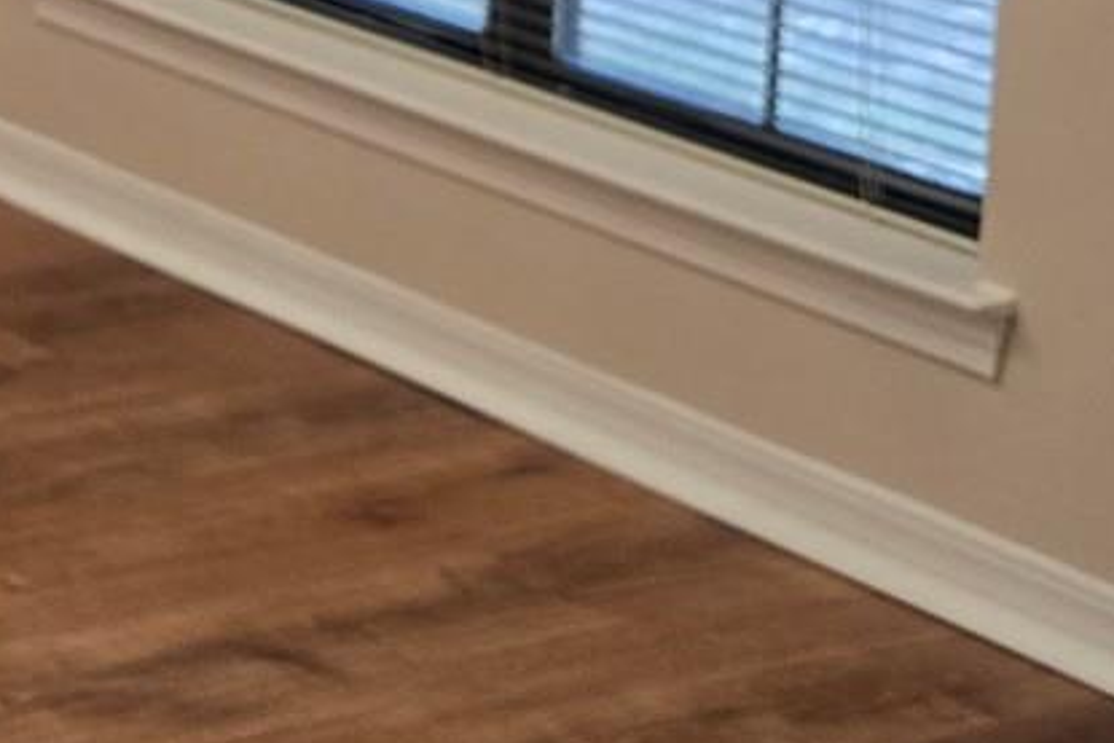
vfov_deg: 11.1
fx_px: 3653
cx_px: -977
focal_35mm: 118
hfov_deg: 14.8
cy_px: -424
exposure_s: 1/120
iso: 160
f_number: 1.7
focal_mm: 6.3
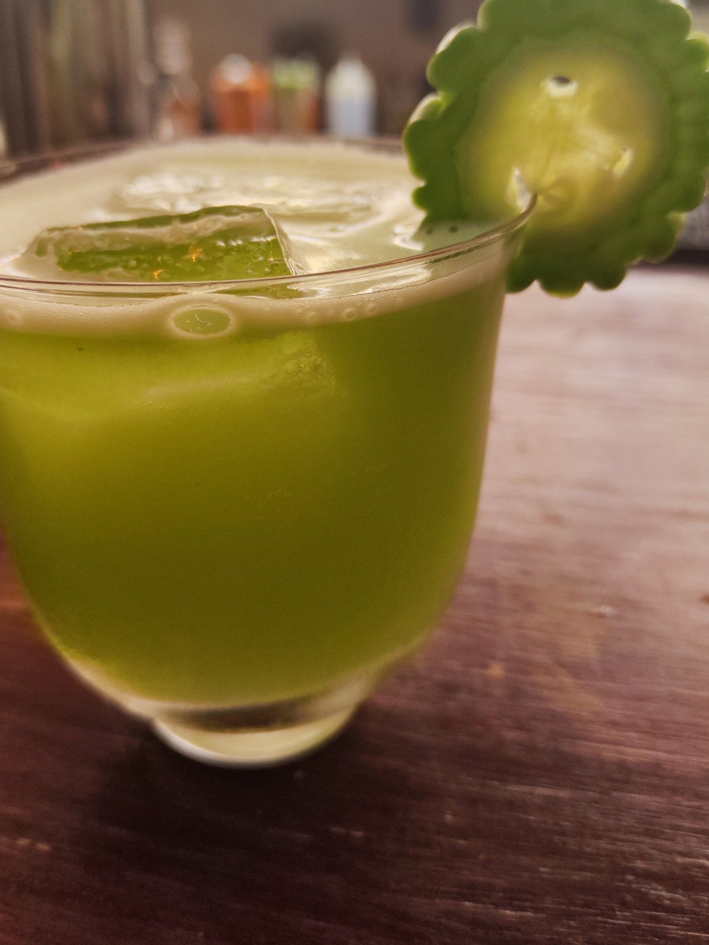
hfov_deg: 40.6
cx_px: 322
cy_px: 344
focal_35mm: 35
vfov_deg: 52.0
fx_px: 956
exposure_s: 1/33.3
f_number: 1.88
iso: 166
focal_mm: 5.59
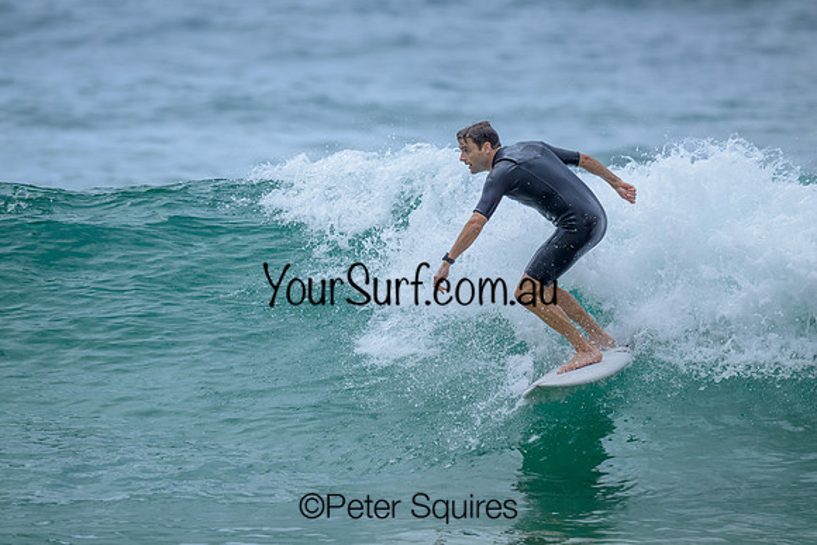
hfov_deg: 2.6
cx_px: 408
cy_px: 272
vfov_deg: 1.7
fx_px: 18159
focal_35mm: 800
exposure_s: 1/2000
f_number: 6.3
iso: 280
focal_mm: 800
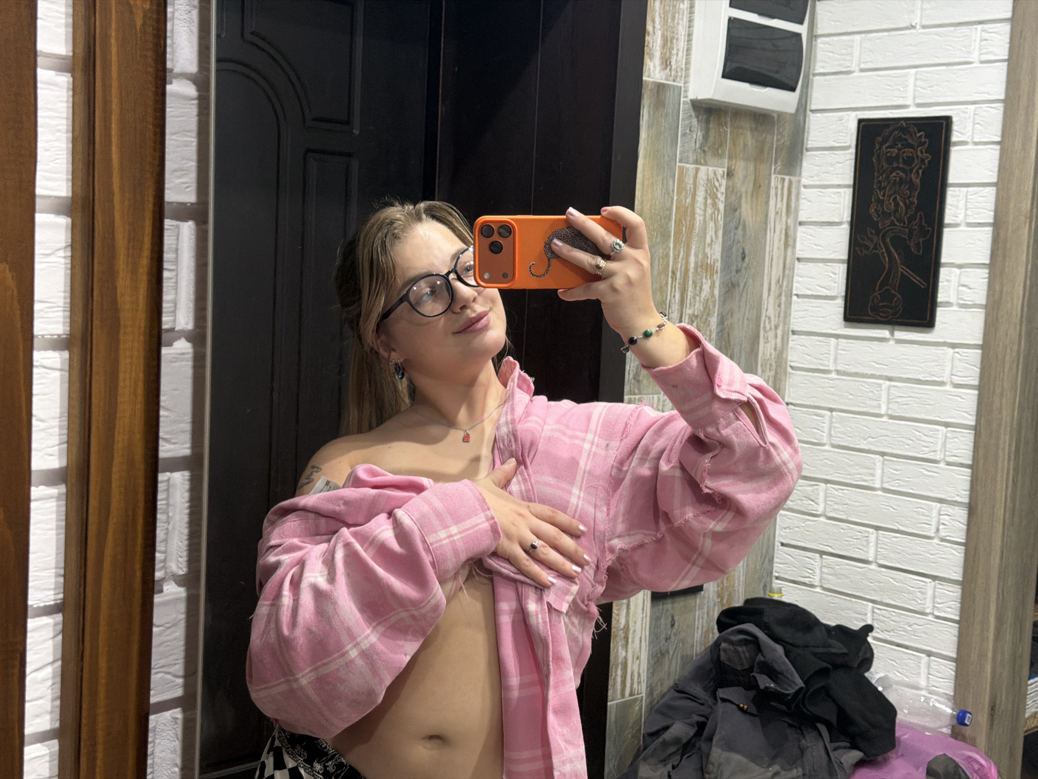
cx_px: 519
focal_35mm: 48
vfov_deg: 30.3
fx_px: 1439
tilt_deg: -6.7
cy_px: 390
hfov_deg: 39.7
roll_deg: -2.5
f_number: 1.78
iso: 250
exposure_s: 1/50
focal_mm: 6.76
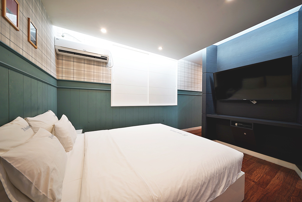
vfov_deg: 90.0
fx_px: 101
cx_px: 151
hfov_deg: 112.6
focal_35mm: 12
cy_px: 101
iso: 100
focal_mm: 12
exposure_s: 2.5
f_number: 10
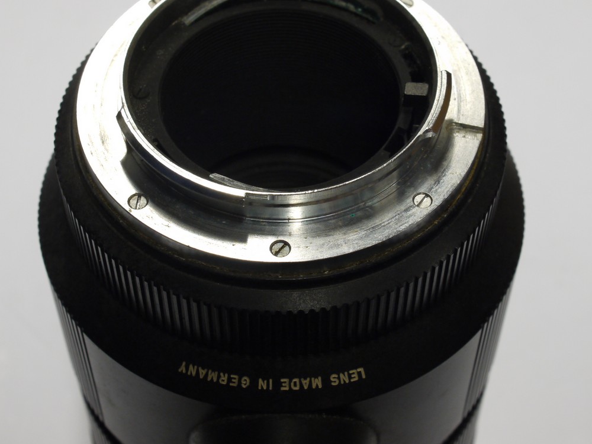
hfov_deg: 27.0
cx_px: 303
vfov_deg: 20.4
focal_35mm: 72
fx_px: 1231
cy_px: 181
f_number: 10
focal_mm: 30
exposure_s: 1/13
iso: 400
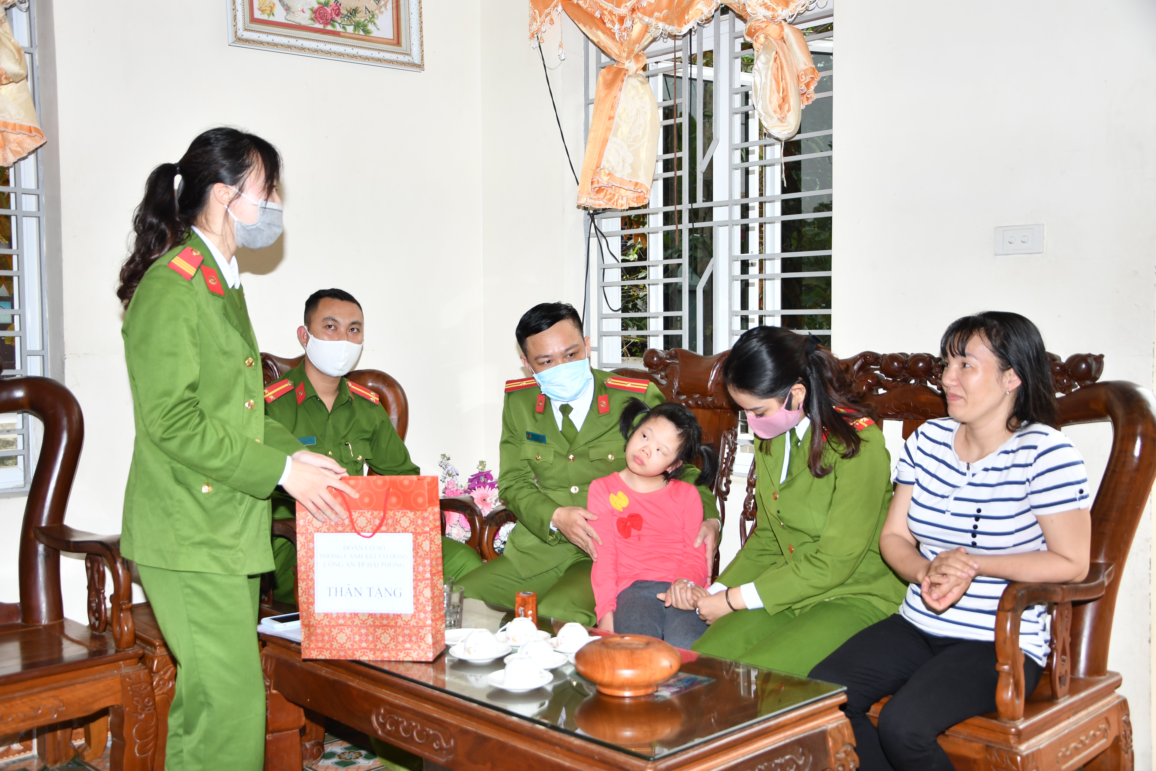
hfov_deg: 51.3
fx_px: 1204
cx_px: 578
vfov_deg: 35.5
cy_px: 386
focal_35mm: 38
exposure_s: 1/200
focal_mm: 25
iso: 320
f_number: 4.5
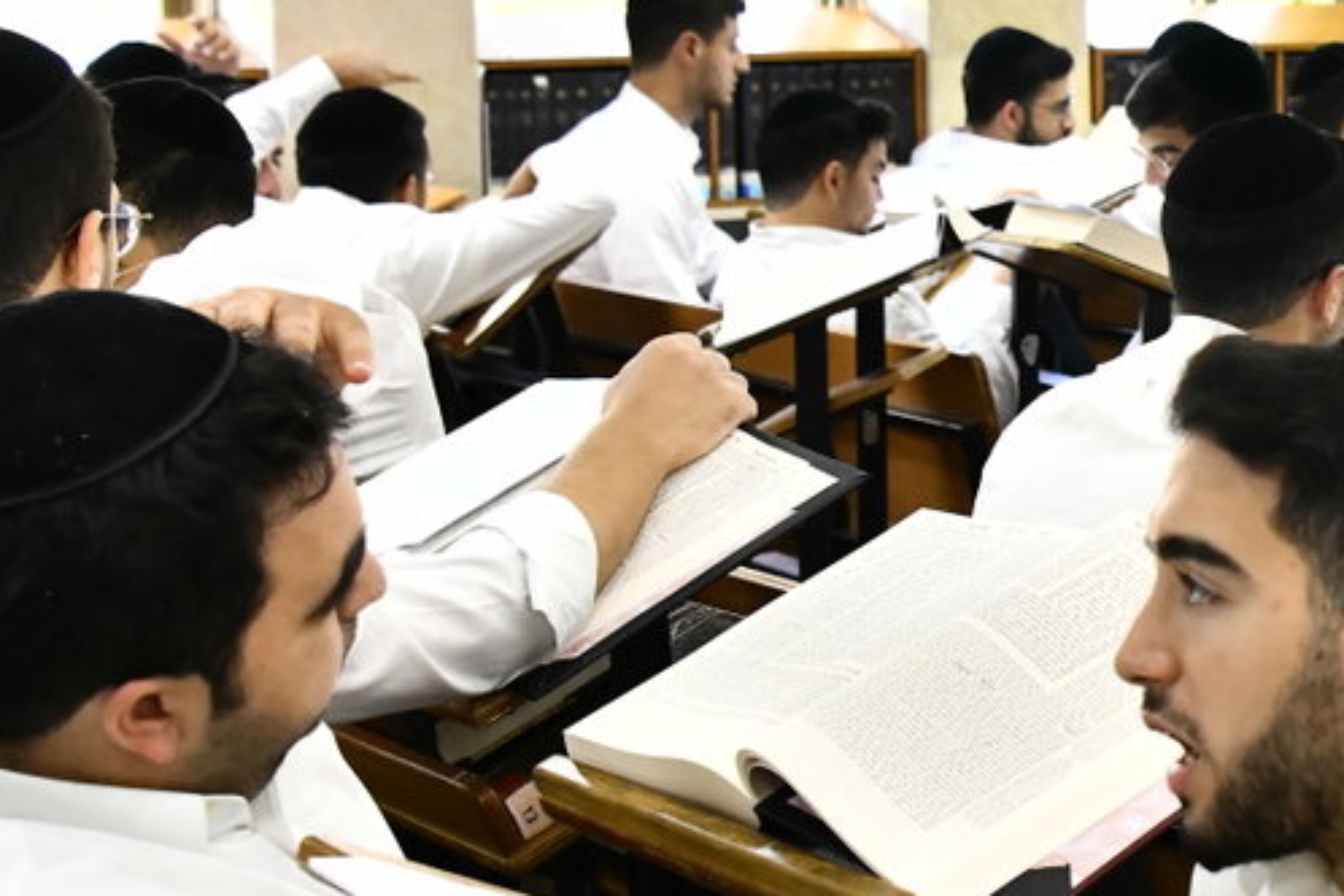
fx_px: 3360
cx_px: 1438
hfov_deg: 21.6
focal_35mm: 90
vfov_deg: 15.2
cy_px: 476
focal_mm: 32
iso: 3200
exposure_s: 1/200
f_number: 5.6
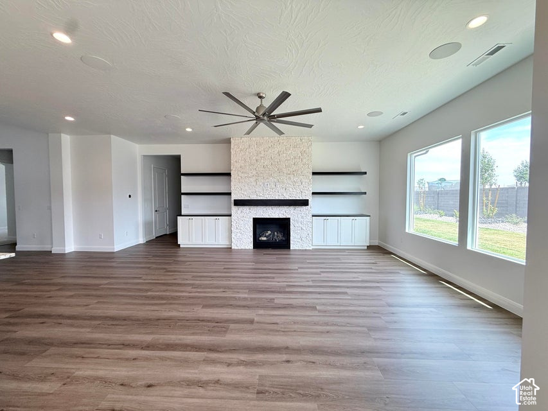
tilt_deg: -1.3
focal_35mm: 14
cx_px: 274
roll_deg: -0.3
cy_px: 206
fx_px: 222
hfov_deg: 102.1
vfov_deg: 85.7
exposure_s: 1/120
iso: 64
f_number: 2.2
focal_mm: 2.22
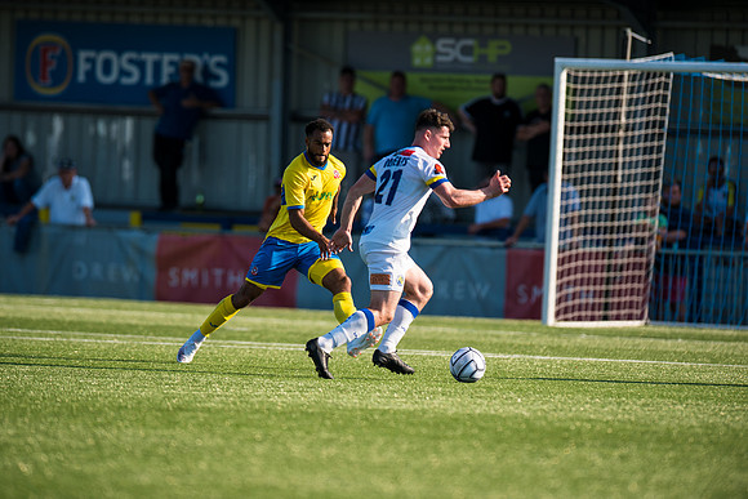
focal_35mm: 400
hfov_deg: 5.2
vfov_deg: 3.4
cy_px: 250
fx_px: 8313
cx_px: 374
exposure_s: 1/1600
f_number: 5
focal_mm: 400
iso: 200
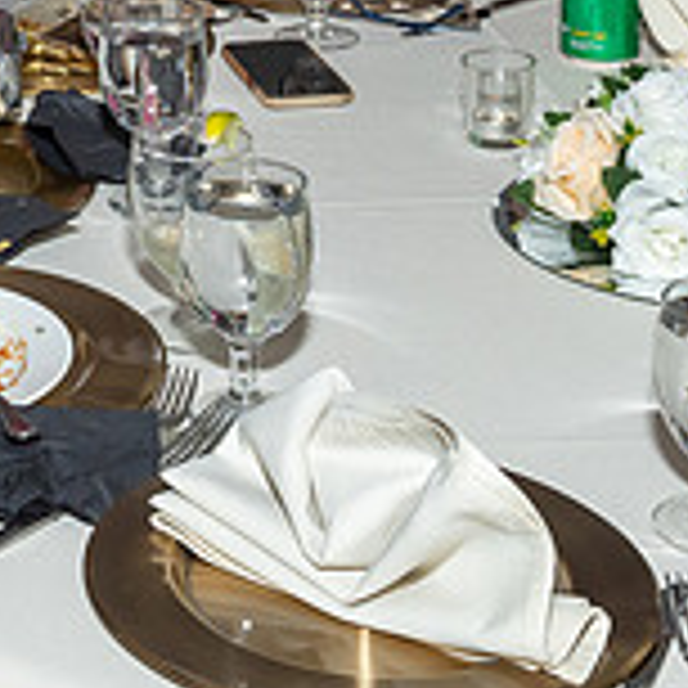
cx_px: -127
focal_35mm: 107
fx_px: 2406
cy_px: -168
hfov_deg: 15.7
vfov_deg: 15.6
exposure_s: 1/250
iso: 400
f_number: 6.3
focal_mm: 18
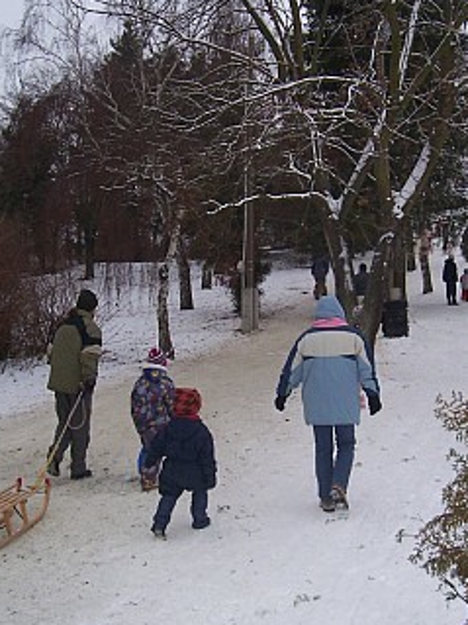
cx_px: 256
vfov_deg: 39.5
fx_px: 866
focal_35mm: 48
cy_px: 241
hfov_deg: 30.2
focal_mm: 5.6
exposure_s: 1/350
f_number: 2.7
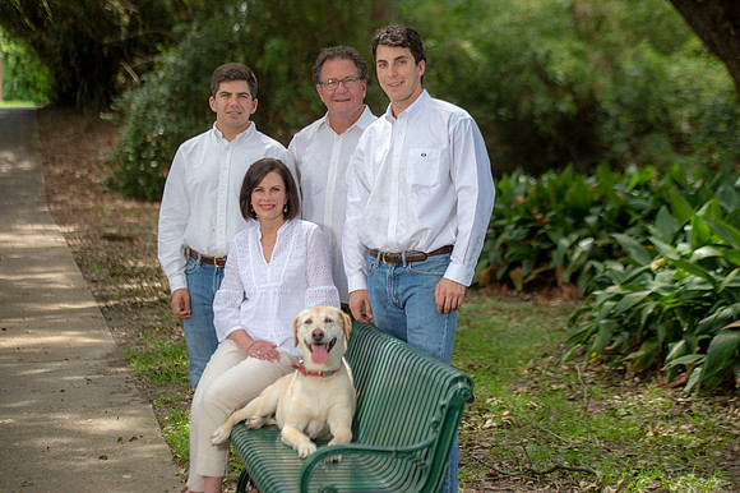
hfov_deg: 23.7
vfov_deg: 15.9
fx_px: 1767
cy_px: 246
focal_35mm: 86
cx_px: 370
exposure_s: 1/125
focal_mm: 86
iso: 100
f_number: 3.2
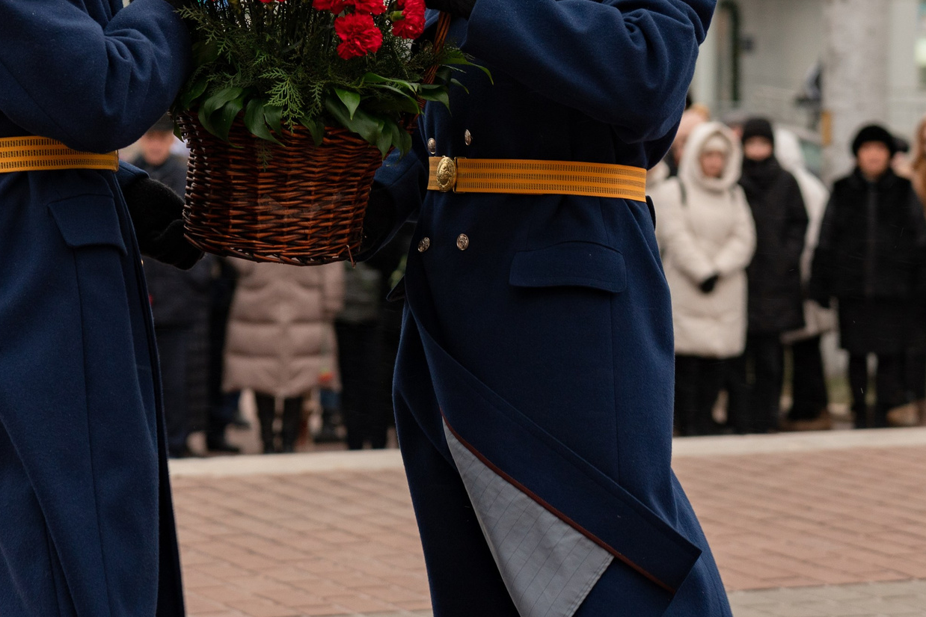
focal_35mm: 162
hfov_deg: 12.7
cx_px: 494
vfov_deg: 8.4
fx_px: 4166
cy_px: 11
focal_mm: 75
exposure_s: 1/200
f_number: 3.5
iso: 500
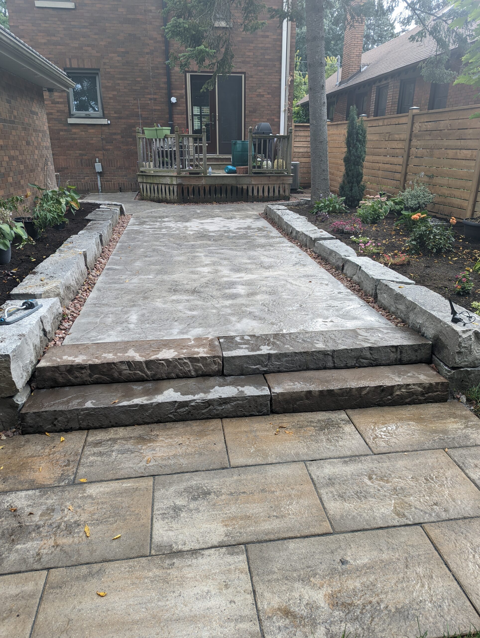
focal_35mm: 24
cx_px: 240
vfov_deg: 71.5
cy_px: 319
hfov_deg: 56.9
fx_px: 443
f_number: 1.85
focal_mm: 6.81
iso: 43
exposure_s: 1/269
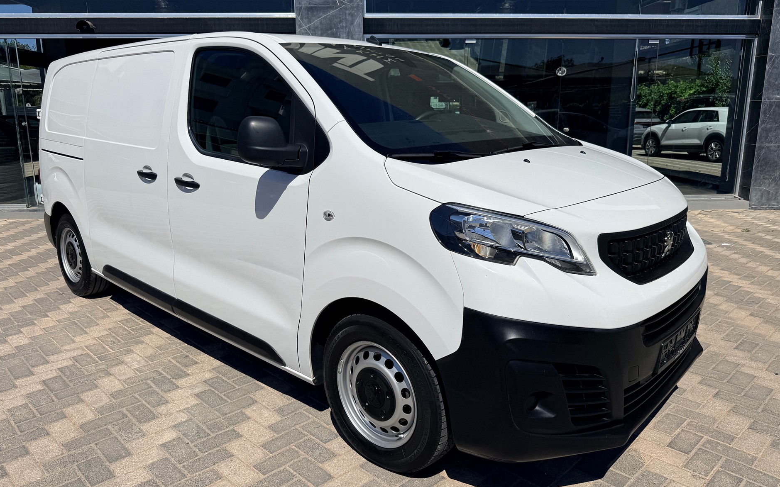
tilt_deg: -11.6
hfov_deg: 70.4
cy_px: 235
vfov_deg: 47.6
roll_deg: +0.3
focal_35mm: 26
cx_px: 382
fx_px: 553
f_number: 1.78
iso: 80
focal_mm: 6.76
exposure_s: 1/14286
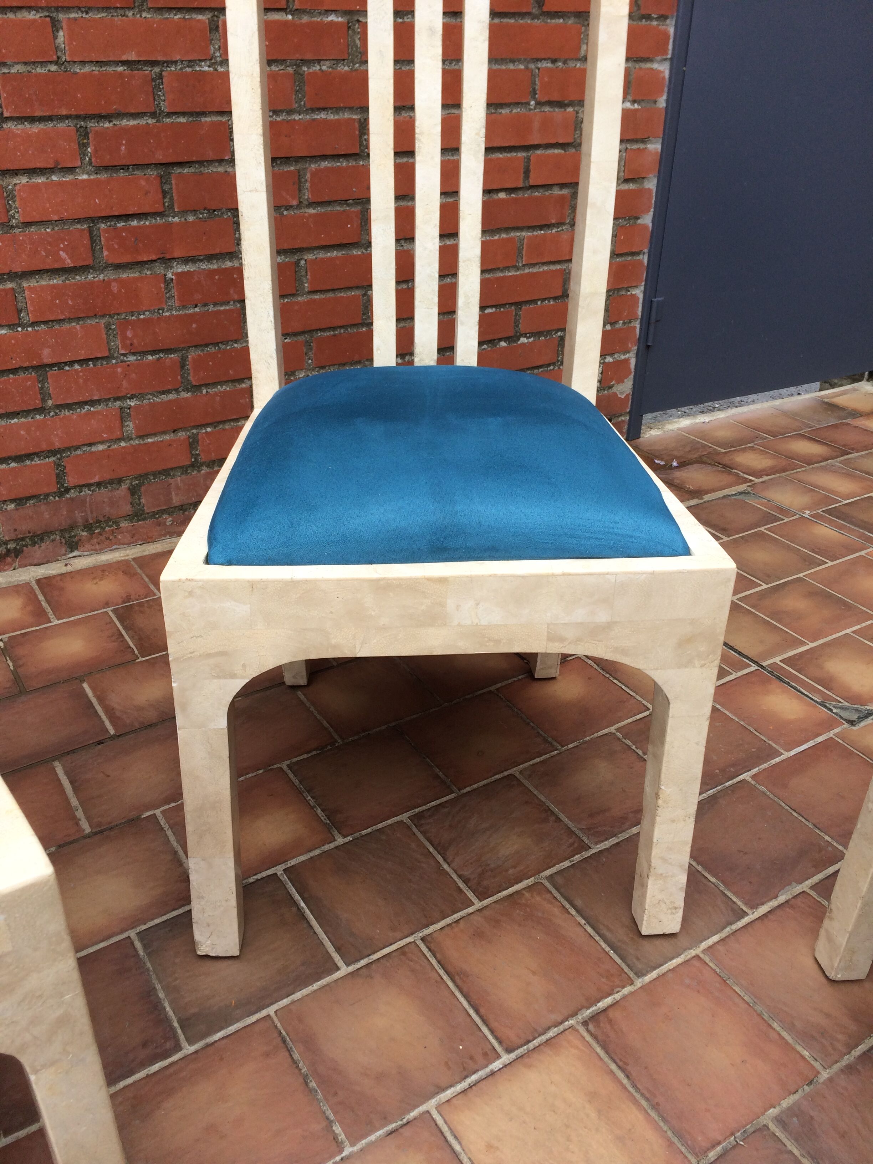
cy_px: 582
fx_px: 975
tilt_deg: -32.9
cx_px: 436
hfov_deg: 48.2
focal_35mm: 29
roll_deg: -1.6
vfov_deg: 61.7
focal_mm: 4.15
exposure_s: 1/216
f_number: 2.2
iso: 32
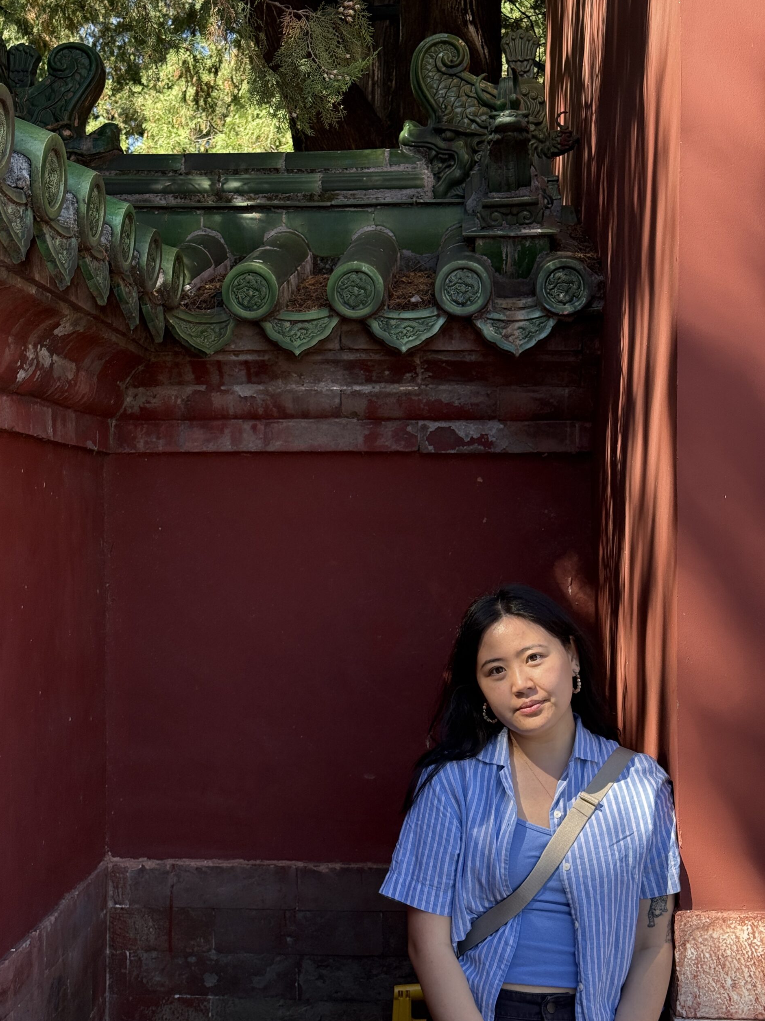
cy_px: 505
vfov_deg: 38.9
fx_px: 1444
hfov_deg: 29.7
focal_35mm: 49
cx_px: 376
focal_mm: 6.76
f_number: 1.78
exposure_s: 1/962
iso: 64
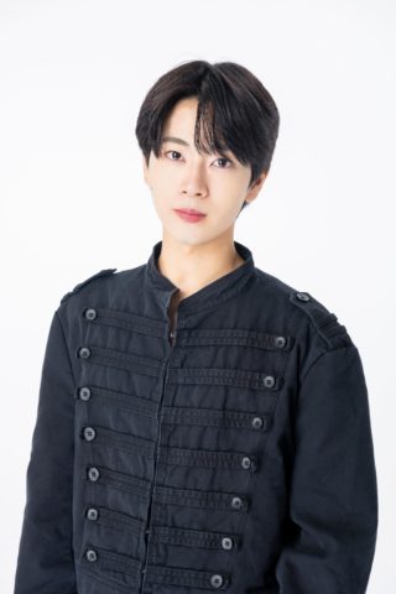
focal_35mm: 96
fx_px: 1584
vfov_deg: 21.2
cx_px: 198
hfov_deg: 14.3
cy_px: 297
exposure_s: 1/160
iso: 100
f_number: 8
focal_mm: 96
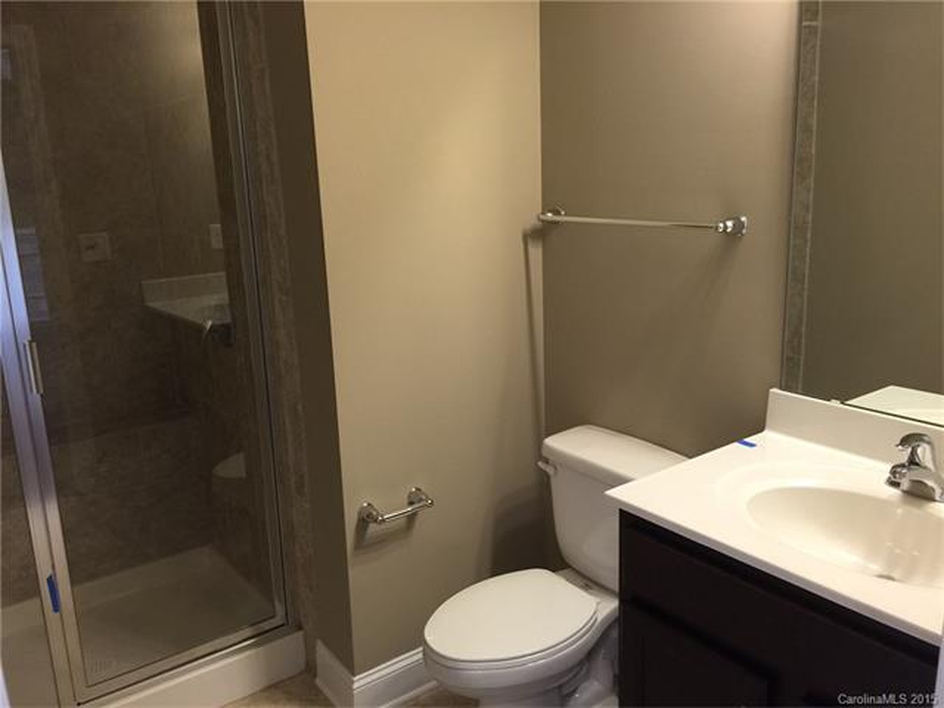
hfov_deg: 61.7
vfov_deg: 48.2
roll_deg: +2.4
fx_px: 791
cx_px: 472
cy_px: 354
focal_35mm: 29
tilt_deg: -13.1
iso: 50
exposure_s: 1/15
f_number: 2.2
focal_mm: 4.15
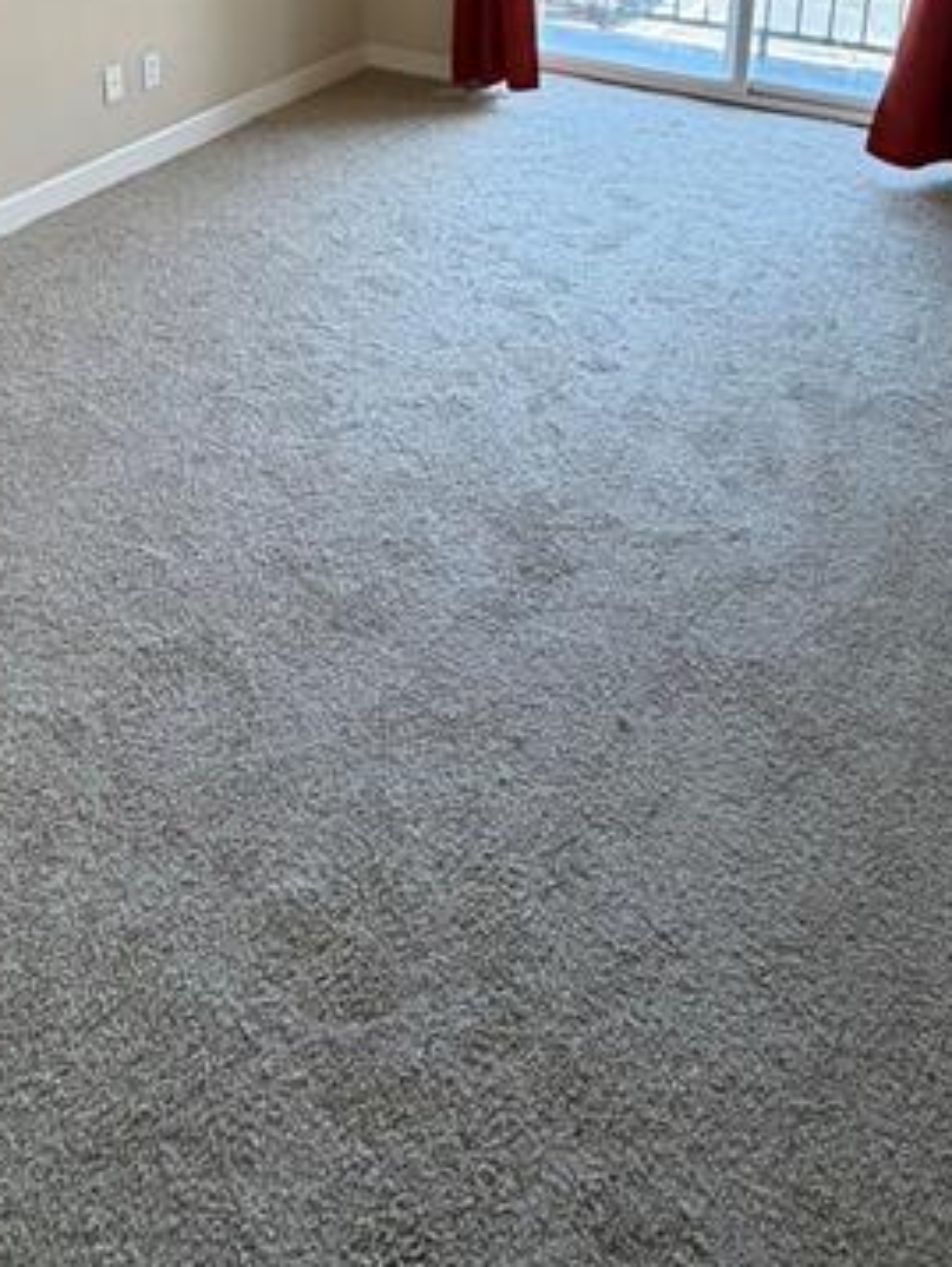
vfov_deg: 50.0
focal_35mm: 30
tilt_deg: -15.4
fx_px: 1099
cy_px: 32
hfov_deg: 46.7
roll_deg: -0.1
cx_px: 403
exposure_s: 1/120
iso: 200
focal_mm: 2.22
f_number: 2.2
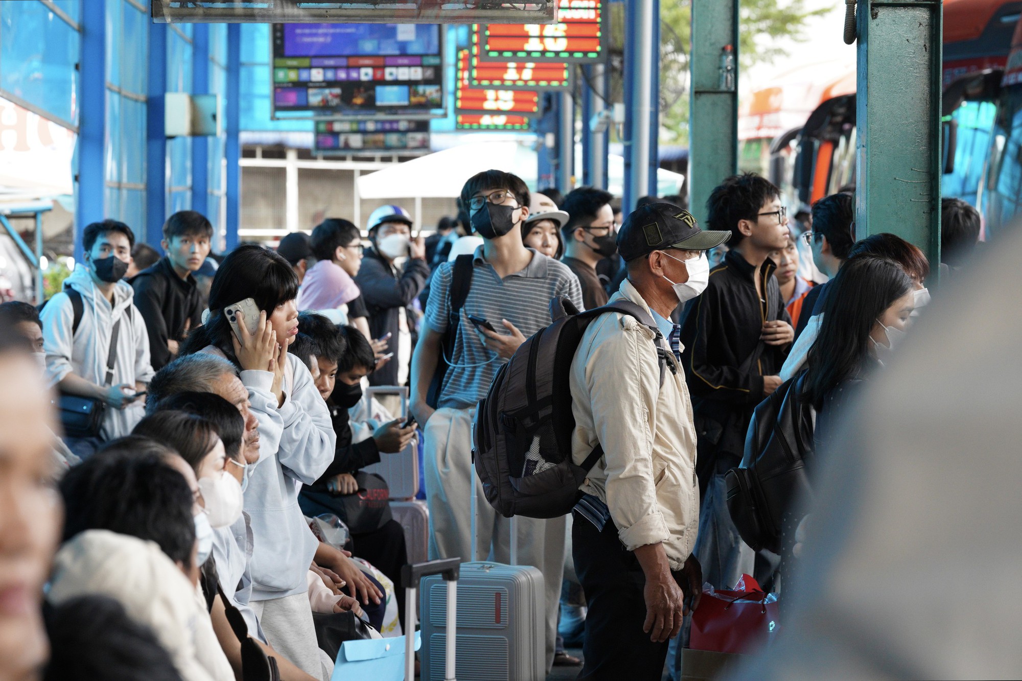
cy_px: 340
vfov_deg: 11.6
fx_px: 3349
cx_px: 511
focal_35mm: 118
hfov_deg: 17.3
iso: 3200
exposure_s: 1/320
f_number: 6.3
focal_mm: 118
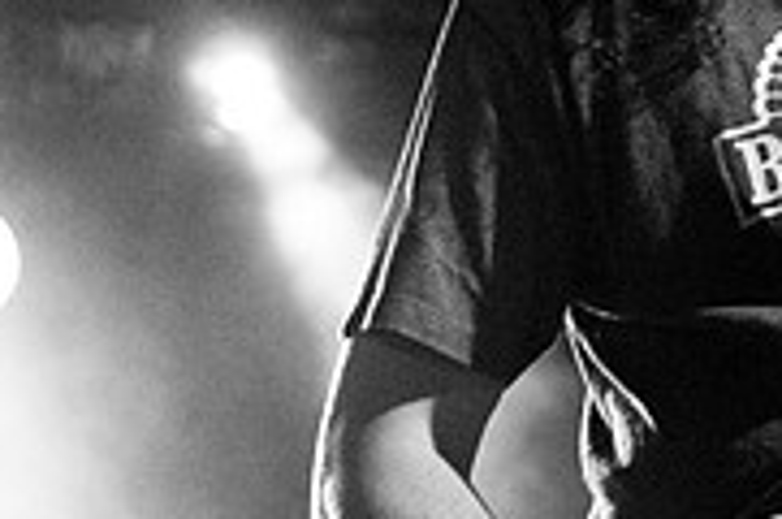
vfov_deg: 9.4
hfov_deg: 13.9
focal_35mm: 144
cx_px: 877
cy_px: 2
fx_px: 3122
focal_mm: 30
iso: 1000
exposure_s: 1/50
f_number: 1.8
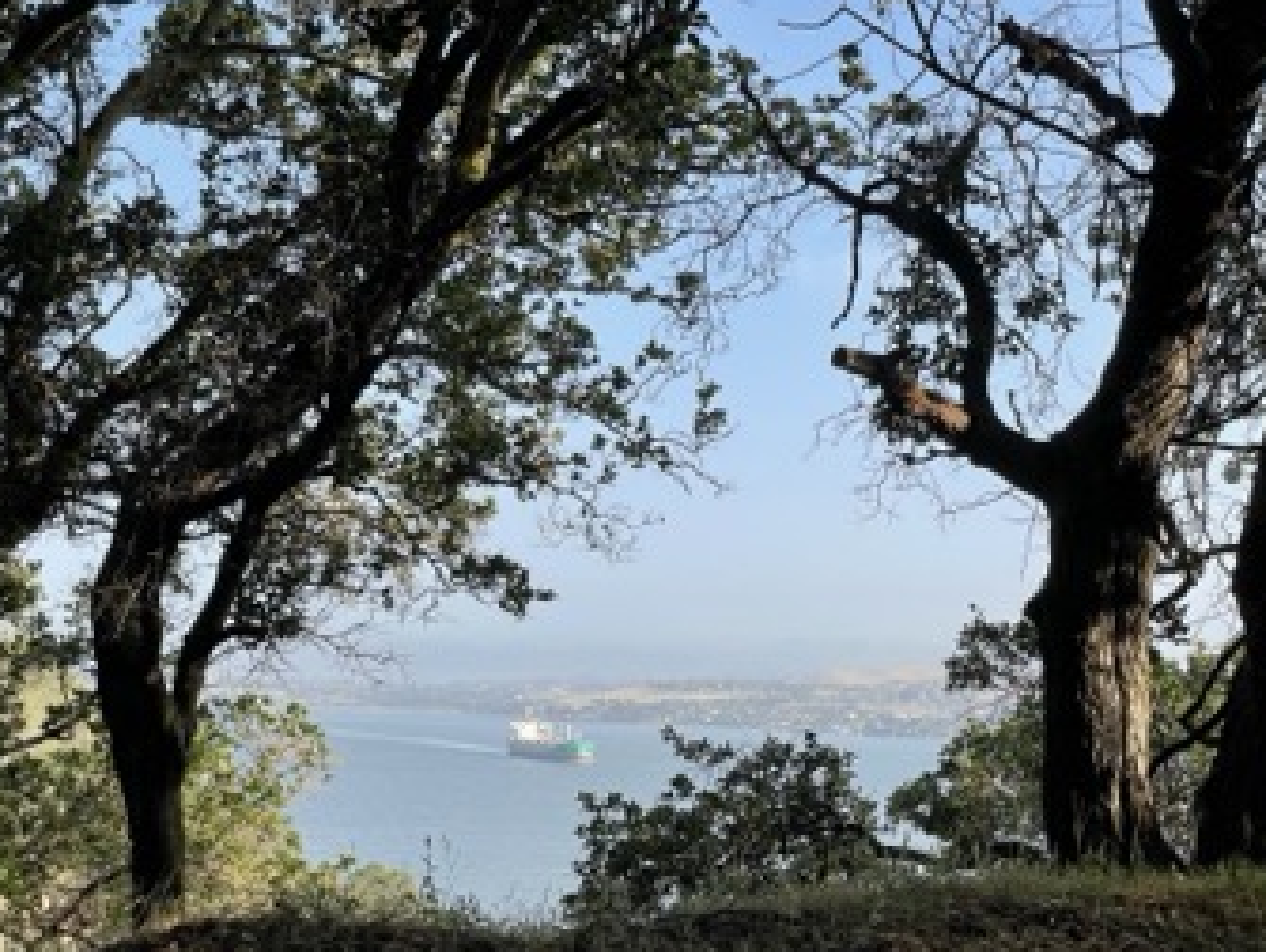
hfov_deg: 31.1
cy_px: 555
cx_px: 688
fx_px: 2270
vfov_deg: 23.7
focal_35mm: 62
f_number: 2
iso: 25
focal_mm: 6
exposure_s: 1/727
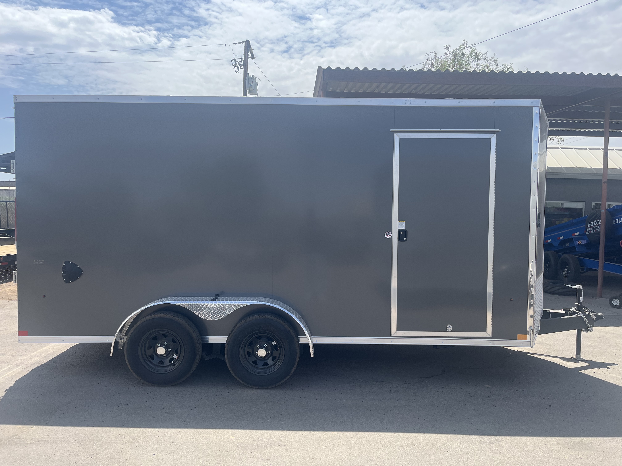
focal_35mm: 26
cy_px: 233
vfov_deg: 53.1
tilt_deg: -3.0
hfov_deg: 67.3
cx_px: 311
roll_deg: +0.0
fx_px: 467
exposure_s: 1/1957
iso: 50
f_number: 1.6
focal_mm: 5.1
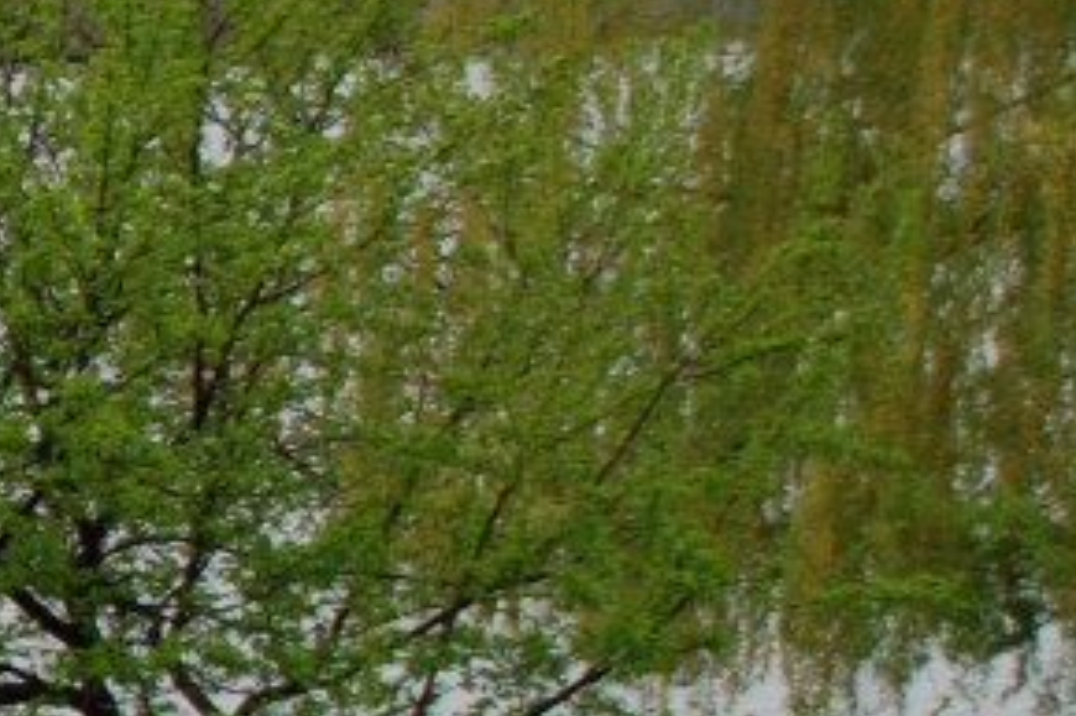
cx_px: -1594
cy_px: 942
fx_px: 6990
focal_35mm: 234
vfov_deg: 5.8
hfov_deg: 8.1
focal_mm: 28
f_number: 4
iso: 400
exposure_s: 1/500
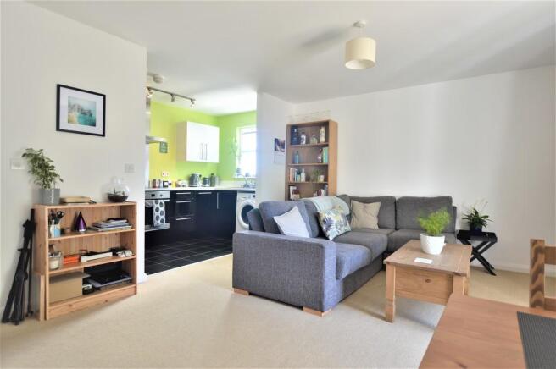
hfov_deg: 70.5
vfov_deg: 50.3
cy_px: 184
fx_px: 393
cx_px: 278
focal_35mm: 26
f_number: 3.5
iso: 100
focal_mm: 17
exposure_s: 1/20
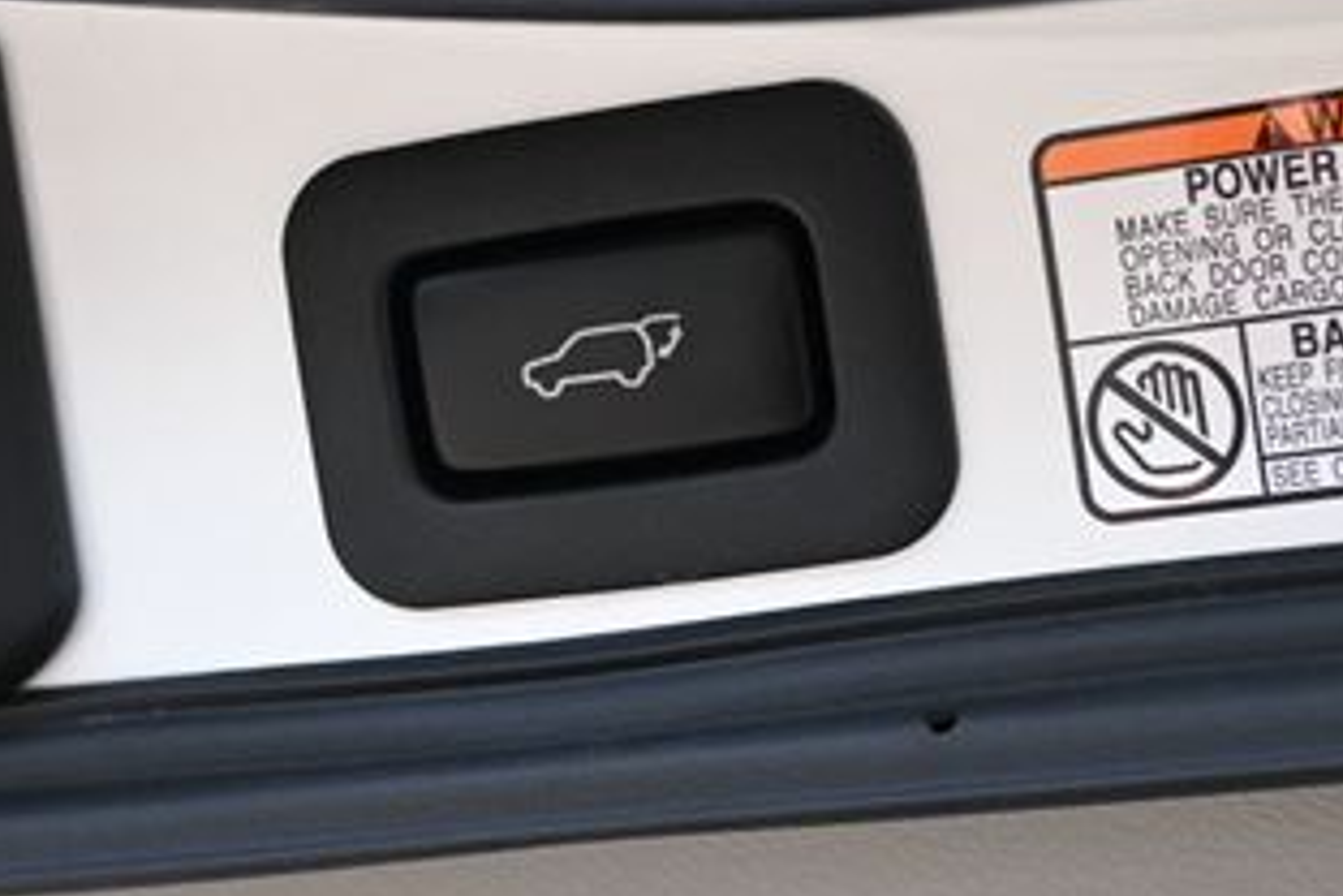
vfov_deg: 16.1
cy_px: 319
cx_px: 594
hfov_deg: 24.0
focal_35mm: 85
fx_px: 3153
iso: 400
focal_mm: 27.5
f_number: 4.5
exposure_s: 1/250
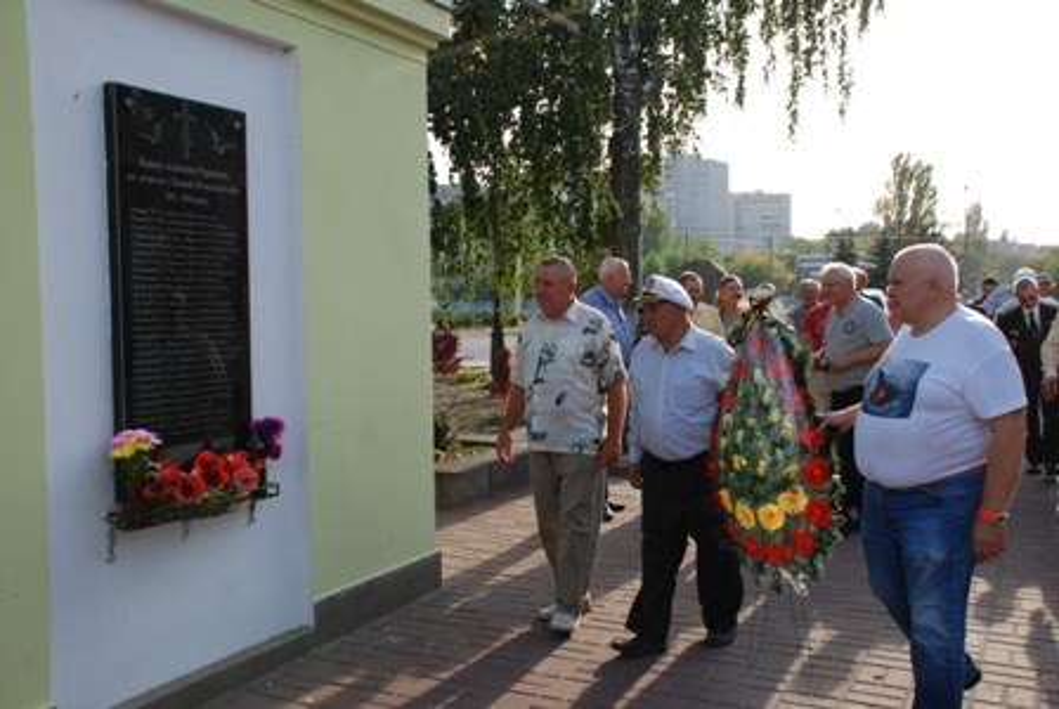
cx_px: 530
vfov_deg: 37.0
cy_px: 354
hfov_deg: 53.1
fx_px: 1060
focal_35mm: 36
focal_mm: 24
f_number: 5.6
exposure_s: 1/125
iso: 100
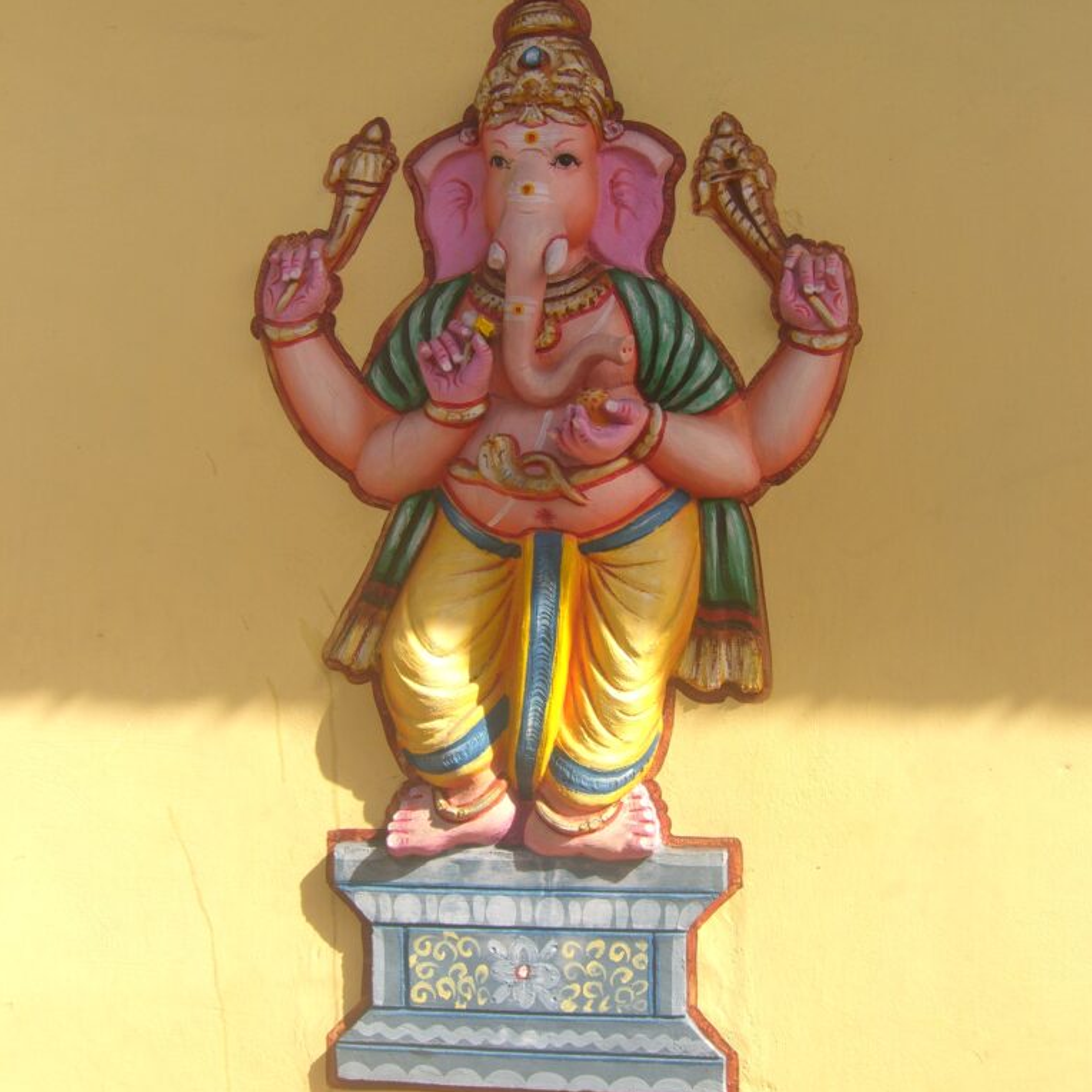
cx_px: 546
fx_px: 1606
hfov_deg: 37.6
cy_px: 479
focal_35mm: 45
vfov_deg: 37.5
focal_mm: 7.9
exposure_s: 1/400
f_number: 4
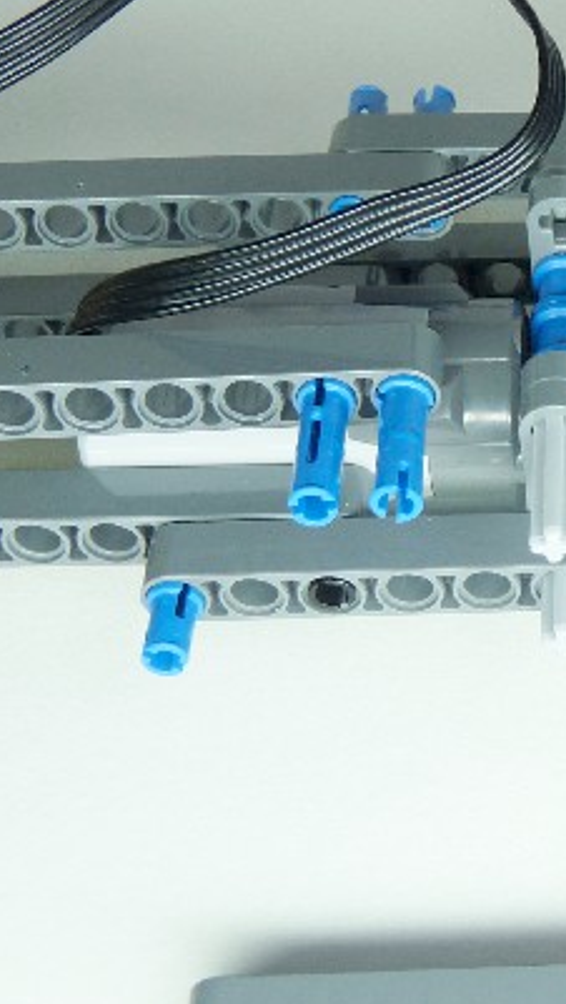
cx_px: 869
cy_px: 426
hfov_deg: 14.7
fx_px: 2025
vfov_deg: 27.8
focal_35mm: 76
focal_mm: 6.2
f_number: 3
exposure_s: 1/40
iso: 100
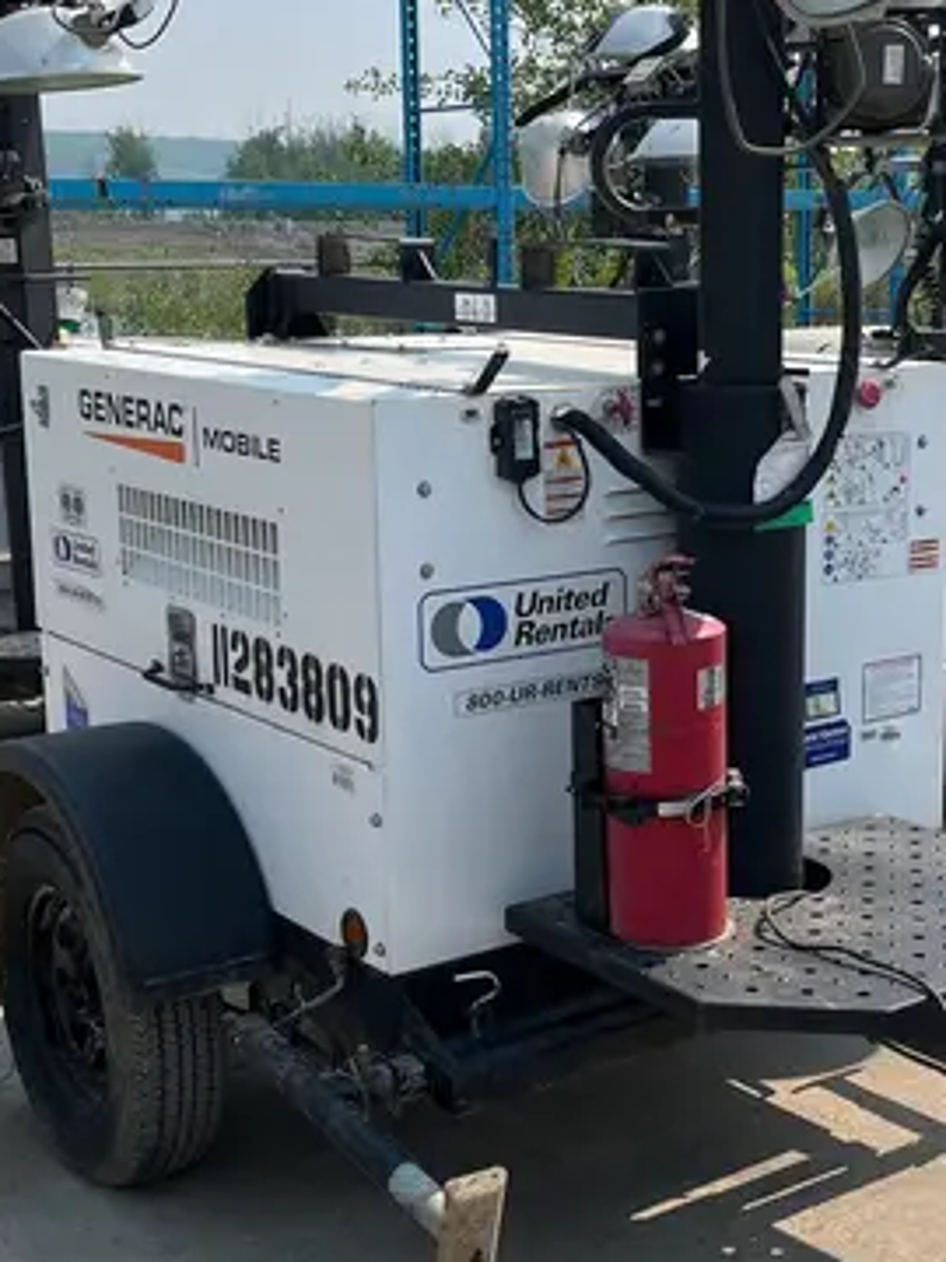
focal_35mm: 53
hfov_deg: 27.4
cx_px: 620
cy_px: 654
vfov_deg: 36.2
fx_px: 1931
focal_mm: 5.1
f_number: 1.6
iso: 50
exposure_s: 1/3521
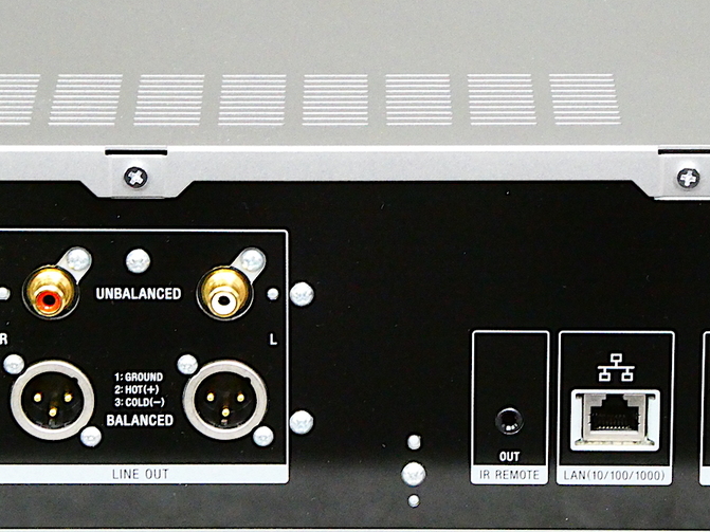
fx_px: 4696
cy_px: 297
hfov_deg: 8.6
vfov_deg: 6.5
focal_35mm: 229
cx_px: 313
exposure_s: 1/15
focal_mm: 28.7
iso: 1600
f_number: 6.3
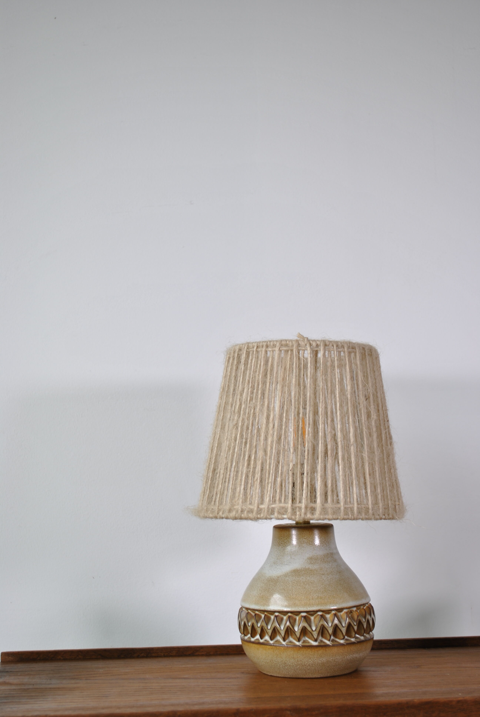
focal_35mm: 52
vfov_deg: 37.8
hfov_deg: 25.8
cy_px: 358
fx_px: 1047
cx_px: 240
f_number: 5.6
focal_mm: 35
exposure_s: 1/50
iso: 100
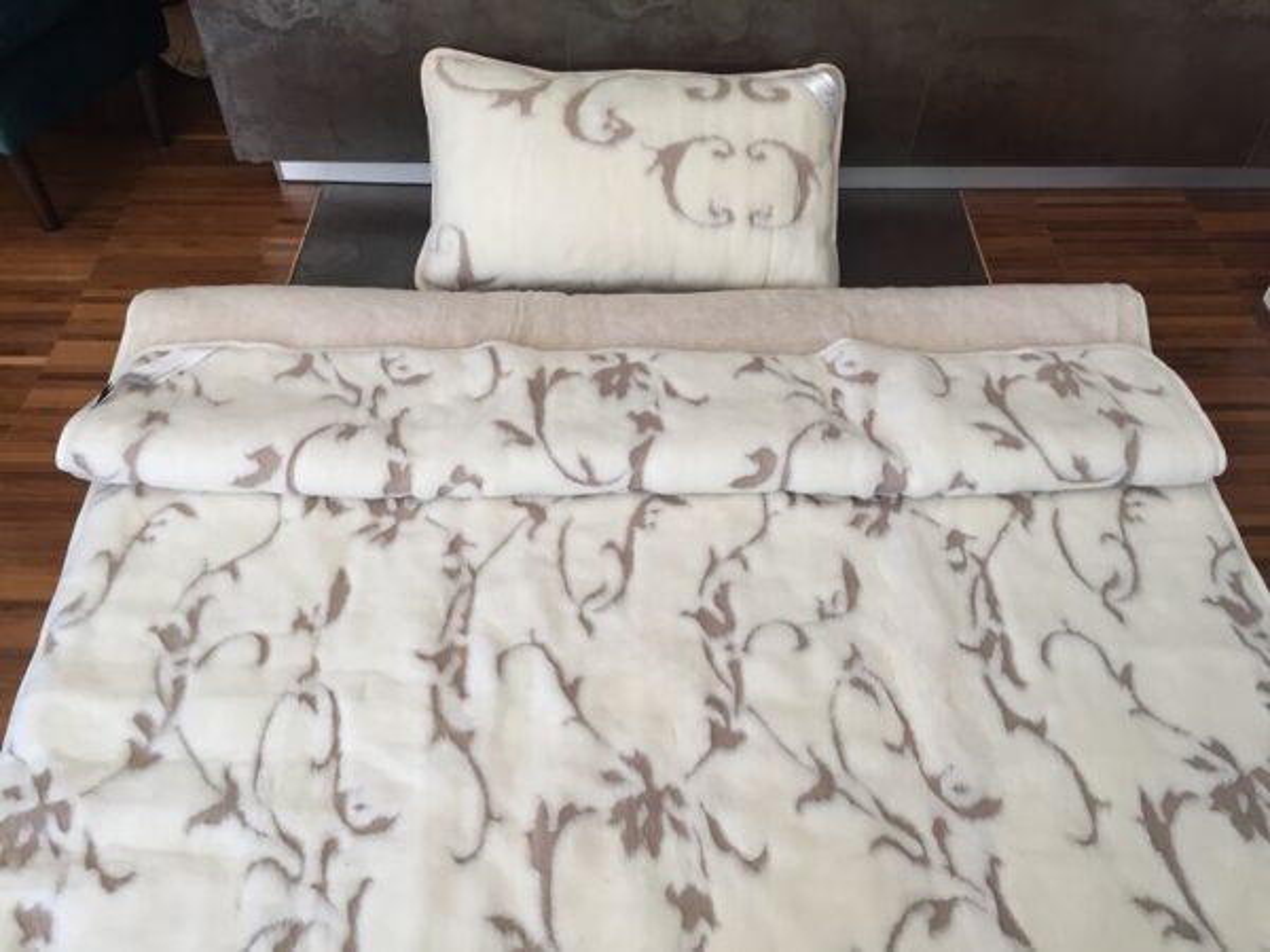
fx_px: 1064
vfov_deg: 48.2
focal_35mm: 29
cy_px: 476
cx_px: 635
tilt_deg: -48.9
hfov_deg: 61.7
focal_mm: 4.15
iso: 32
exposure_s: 1/33
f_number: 2.2
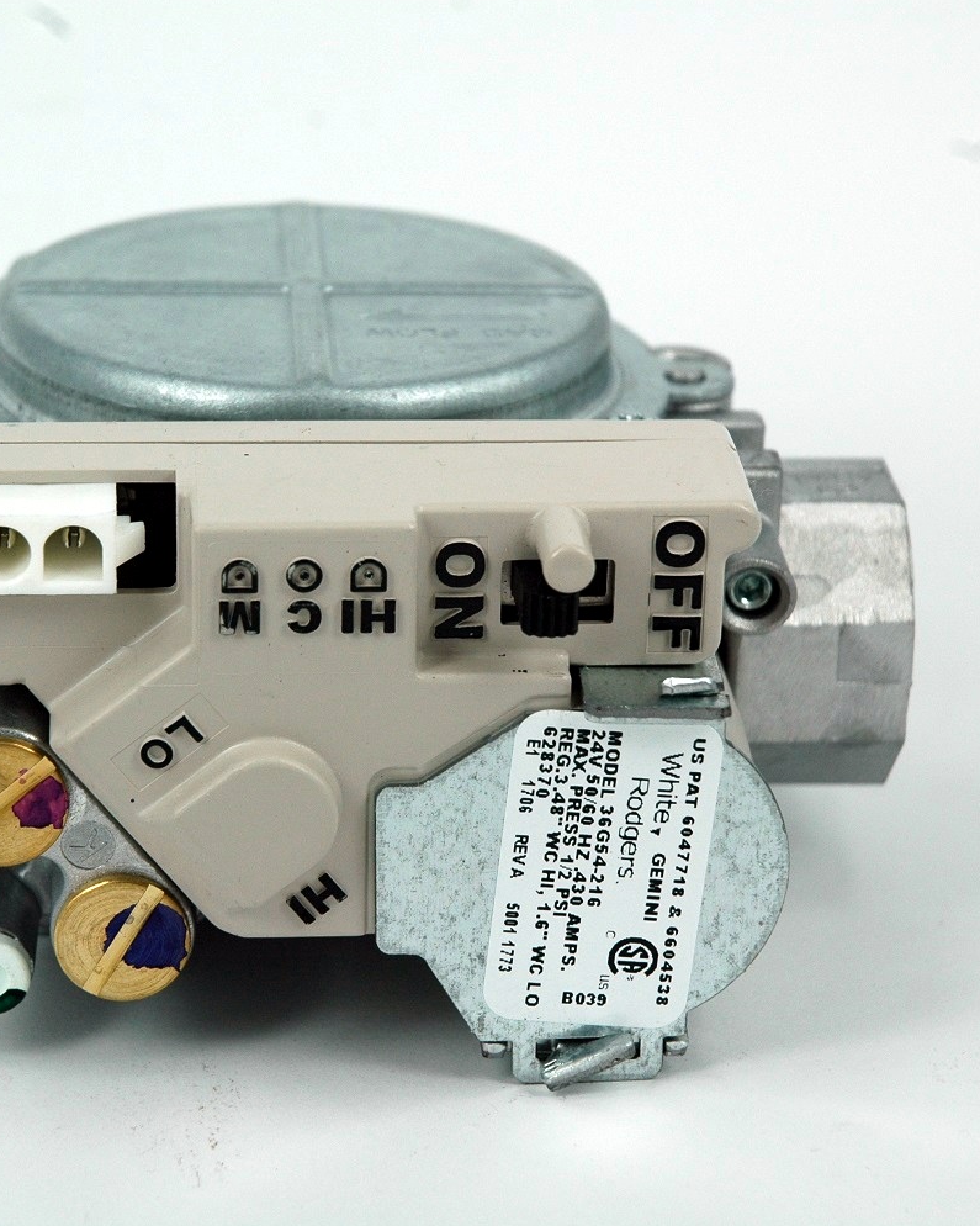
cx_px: 360
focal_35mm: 132
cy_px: 611
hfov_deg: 11.7
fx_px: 4786
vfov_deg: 14.6
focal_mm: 62
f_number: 8
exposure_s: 1/250
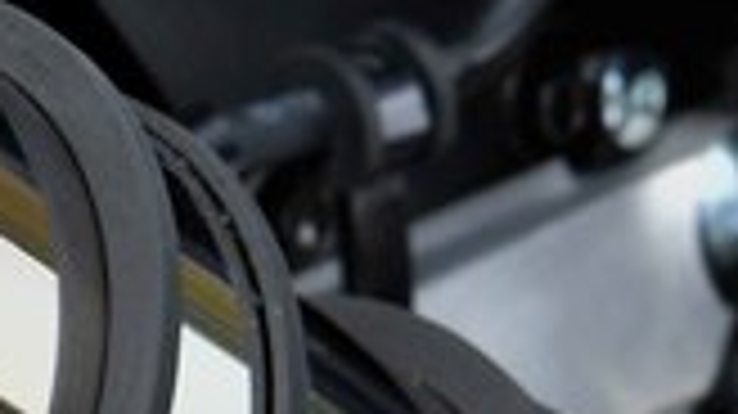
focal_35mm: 358
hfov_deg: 6.0
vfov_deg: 3.4
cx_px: -166
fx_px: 7001
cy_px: 434
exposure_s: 1/640
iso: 1000
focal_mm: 70
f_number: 13
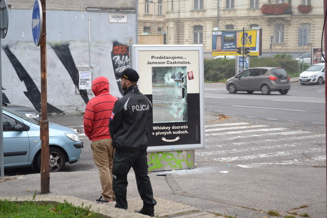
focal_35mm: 69
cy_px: 109
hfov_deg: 29.2
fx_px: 627
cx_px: 164
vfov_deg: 19.7
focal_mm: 46
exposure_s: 1/125
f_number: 5.6
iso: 280
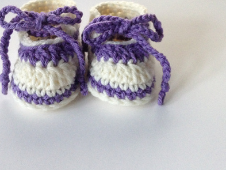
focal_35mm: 42
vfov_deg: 34.2
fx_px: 274
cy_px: 65
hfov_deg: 44.6
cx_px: 94
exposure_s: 1/20
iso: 400
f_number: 2.4
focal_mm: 4.12
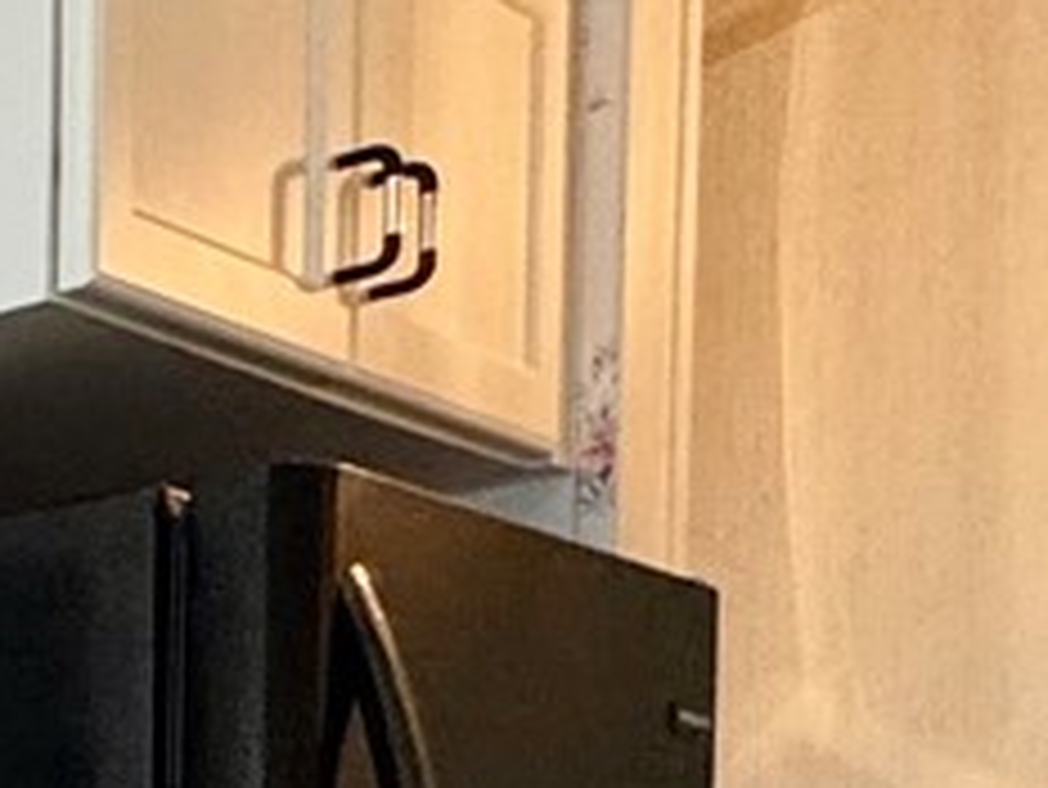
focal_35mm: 96
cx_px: -1889
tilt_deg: -1.1
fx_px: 2908
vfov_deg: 13.8
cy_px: 1387
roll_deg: +0.7
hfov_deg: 12.3
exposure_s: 1/120
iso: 200
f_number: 2.2
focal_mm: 2.22
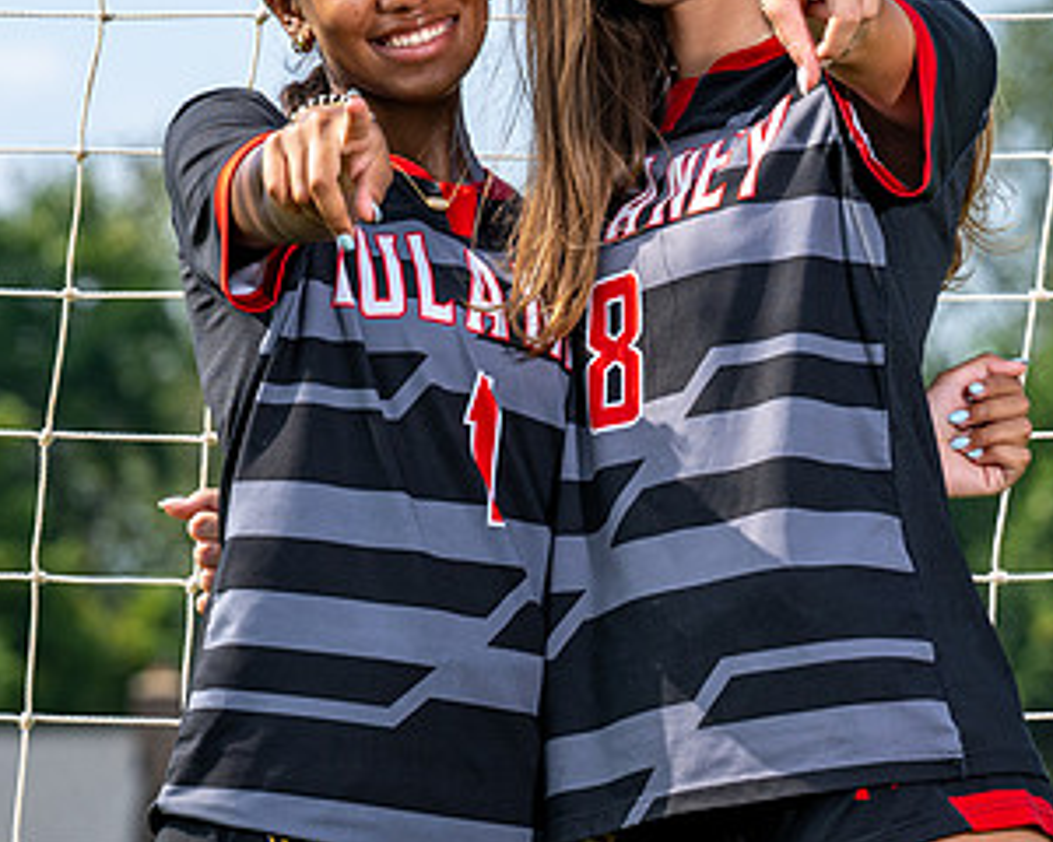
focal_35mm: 396
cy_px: 452
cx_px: 501
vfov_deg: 3.9
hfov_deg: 4.9
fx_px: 12341
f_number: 6.3
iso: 64
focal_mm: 140
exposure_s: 1/400
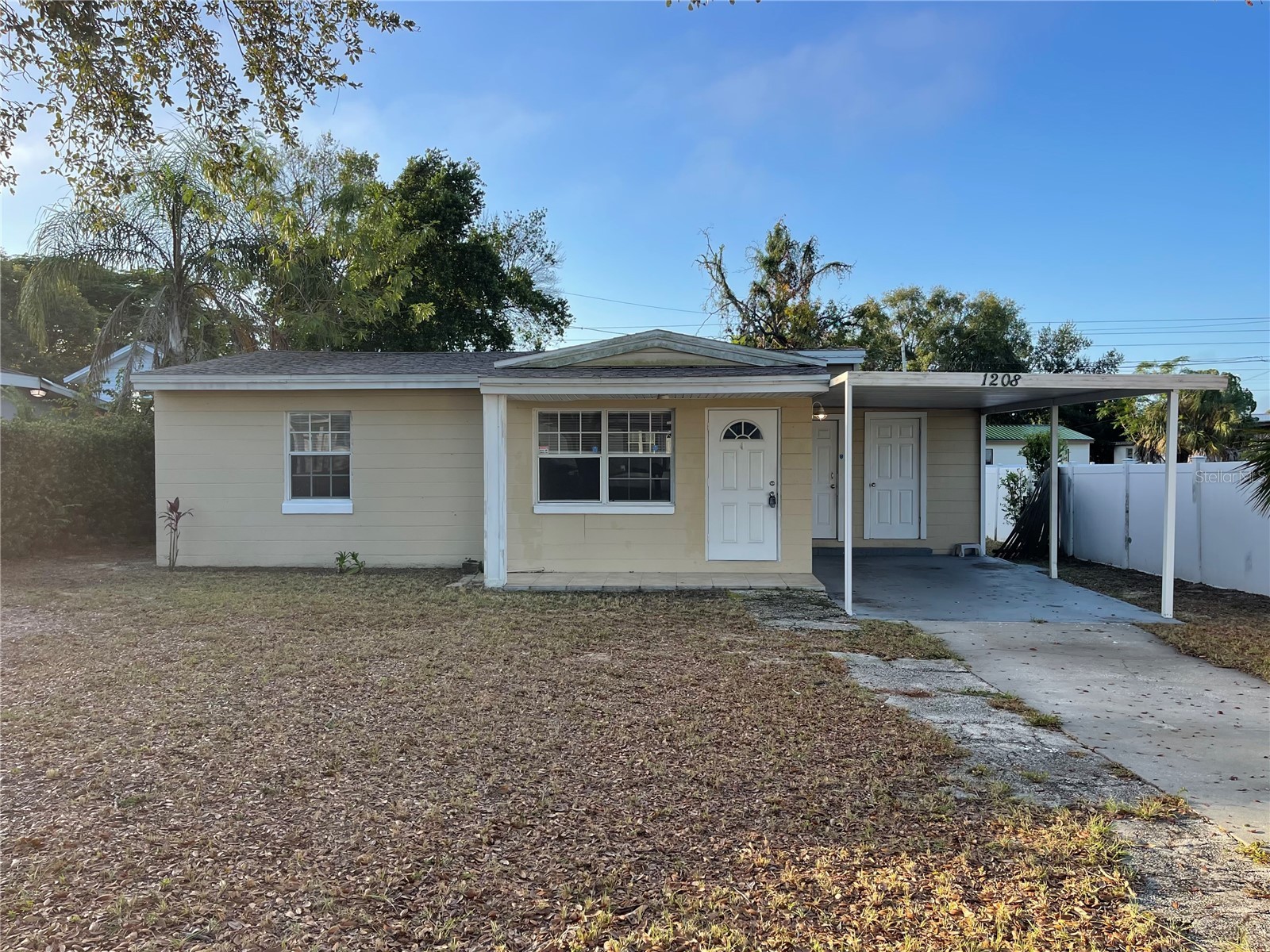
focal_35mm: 25
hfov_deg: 69.4
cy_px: 476
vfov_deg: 54.9
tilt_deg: -1.4
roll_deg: -0.1
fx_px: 917
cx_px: 635
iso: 32
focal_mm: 5.1
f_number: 1.6
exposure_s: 1/1294
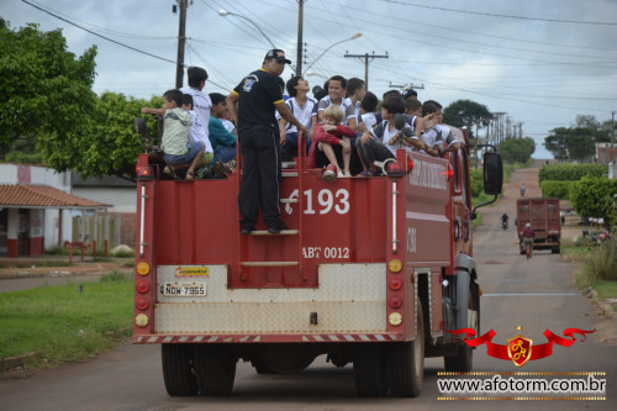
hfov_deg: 10.2
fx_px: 3469
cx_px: 308
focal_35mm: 202
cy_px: 206
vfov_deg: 6.8
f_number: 5.6
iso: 400
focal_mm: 135
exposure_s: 1/1250
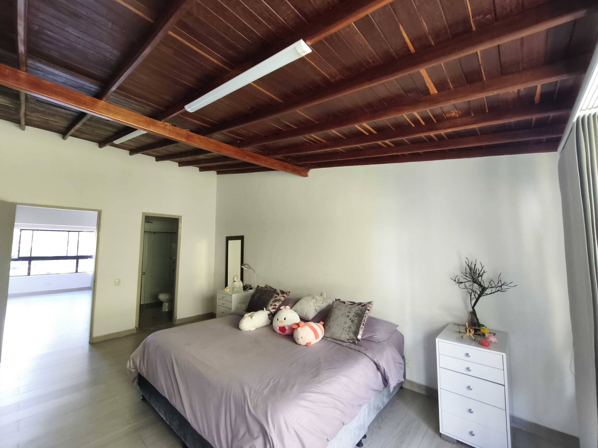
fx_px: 259
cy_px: 224
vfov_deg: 81.7
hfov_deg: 98.2
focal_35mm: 15
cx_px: 299
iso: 400
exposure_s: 1/30
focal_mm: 1.91
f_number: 2.2
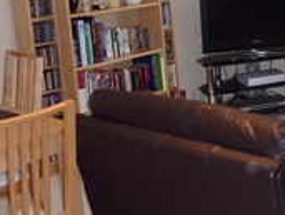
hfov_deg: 25.5
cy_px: 27
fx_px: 578
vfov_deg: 20.7
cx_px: 322
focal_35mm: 70
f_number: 3.3
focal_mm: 4.1
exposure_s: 1/30
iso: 200
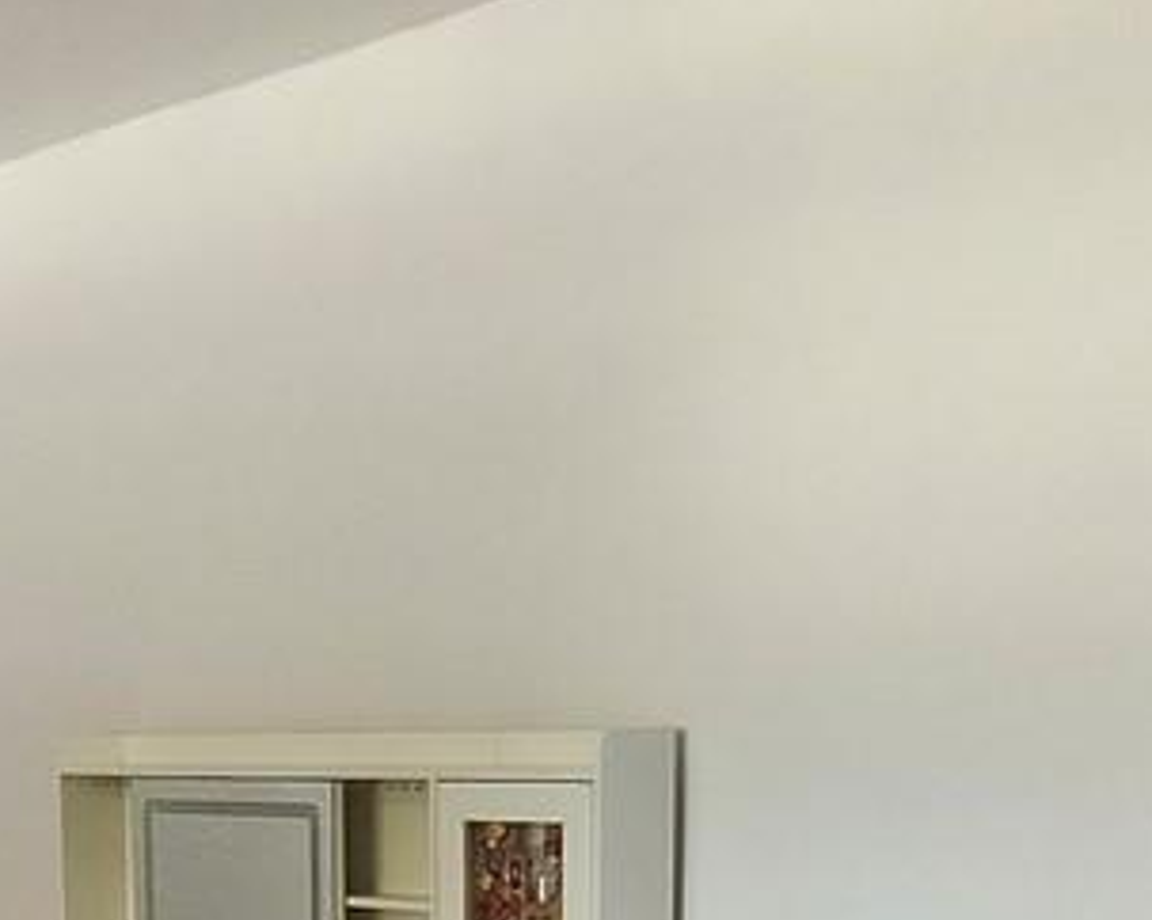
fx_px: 2283
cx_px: 384
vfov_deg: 20.6
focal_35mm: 67
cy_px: 1224
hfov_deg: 28.1
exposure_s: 1/60
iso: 200
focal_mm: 1.74
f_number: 2.2
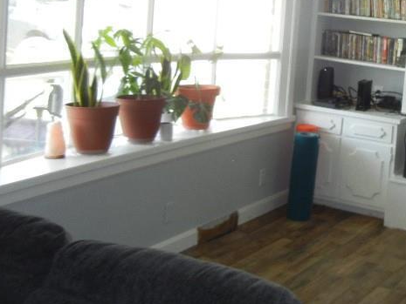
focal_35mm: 66
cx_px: 370
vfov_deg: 22.0
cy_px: 64
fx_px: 774
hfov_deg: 28.2
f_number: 3.5
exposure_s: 1/41.1
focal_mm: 5.4
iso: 160
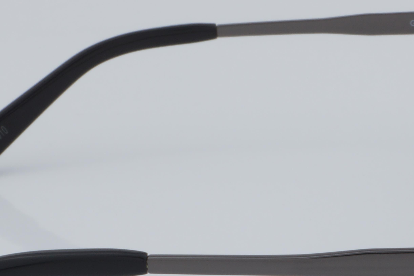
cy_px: 216
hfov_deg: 11.2
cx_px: 275
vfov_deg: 7.5
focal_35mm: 184
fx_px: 2116
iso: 100
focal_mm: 50
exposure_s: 1/4
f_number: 32
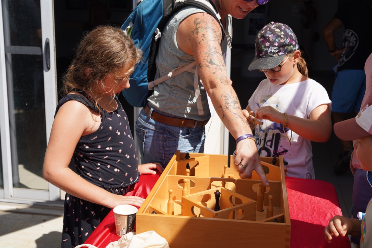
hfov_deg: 40.6
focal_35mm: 49
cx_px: 190
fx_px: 503
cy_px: 122
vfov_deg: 27.7
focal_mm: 44.6
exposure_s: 1/400
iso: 100
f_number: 6.3
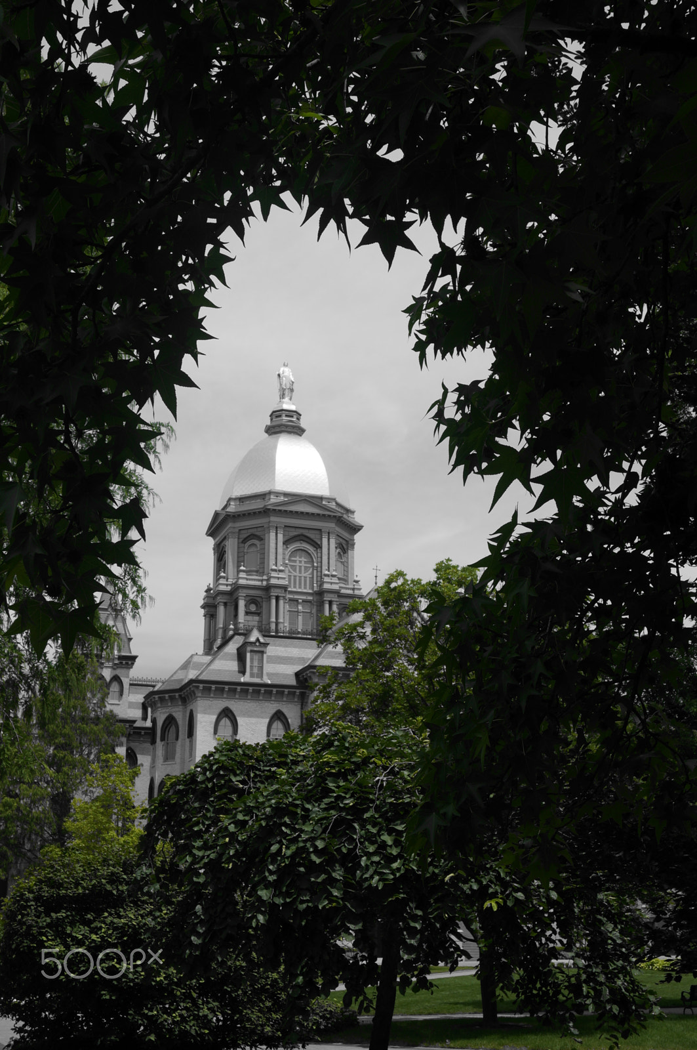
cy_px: 525
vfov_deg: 45.0
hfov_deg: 30.8
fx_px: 1266
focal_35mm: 44
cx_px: 348
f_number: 9
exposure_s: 1/250
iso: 100
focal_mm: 29
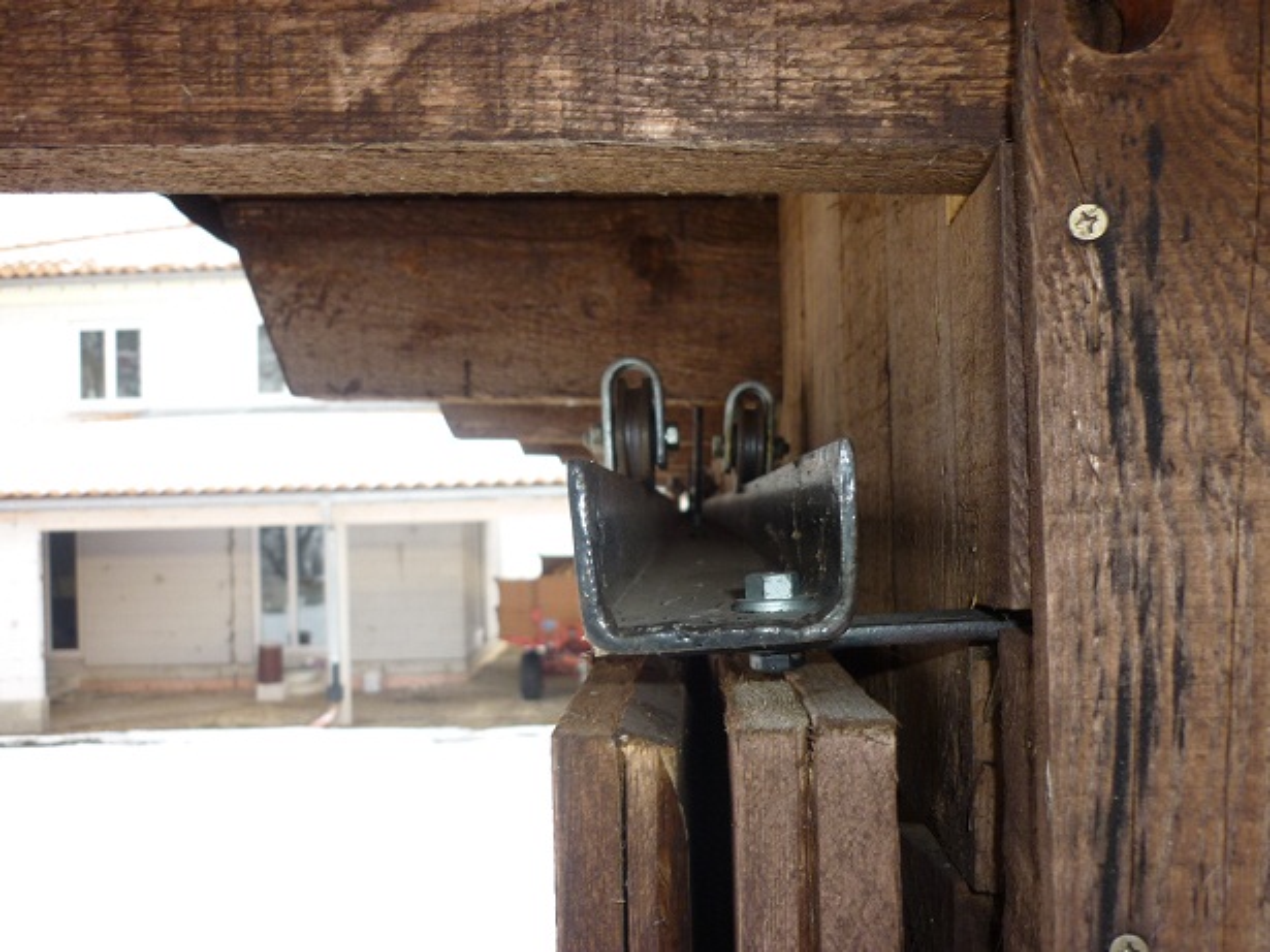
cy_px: 476
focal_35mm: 33
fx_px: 1210
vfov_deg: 42.9
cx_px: 635
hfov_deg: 55.4
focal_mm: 5.5
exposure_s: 1/40
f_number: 2.8
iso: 100
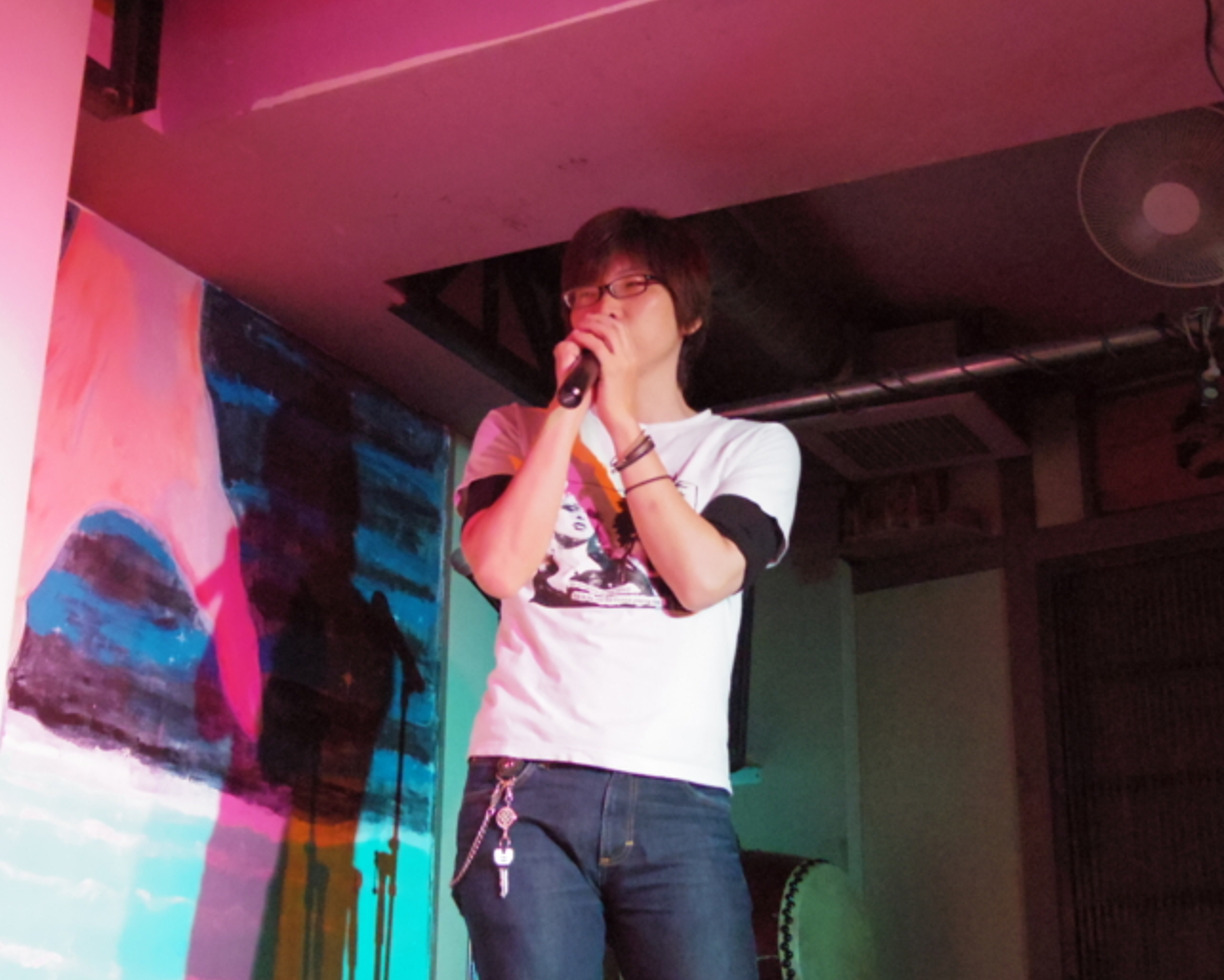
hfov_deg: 37.3
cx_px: 629
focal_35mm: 50
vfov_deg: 30.3
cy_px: 493
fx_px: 1812
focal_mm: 8.5
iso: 3200
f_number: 2.2
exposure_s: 1/125
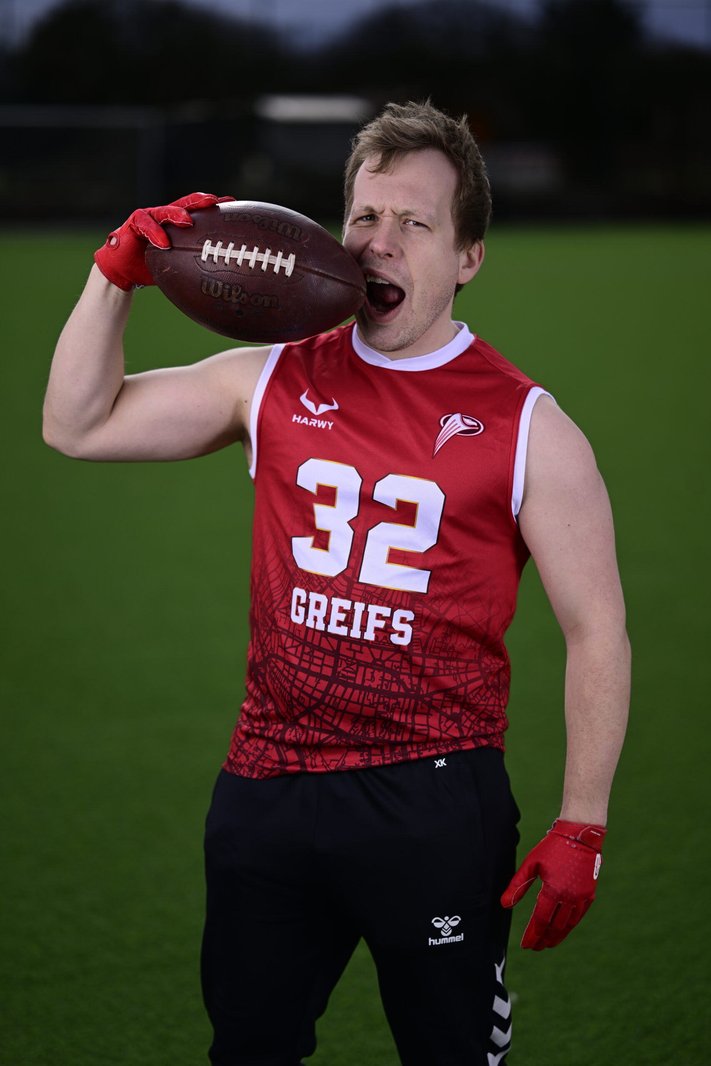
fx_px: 2518
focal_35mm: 85
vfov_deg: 23.9
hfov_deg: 16.1
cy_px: 533
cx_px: 356
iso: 64
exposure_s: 1/320
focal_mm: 85
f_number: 2
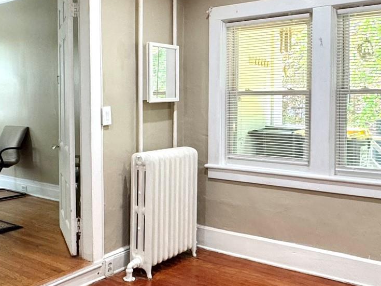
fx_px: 429
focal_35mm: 39
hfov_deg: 47.9
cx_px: 191
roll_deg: +0.1
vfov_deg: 36.6
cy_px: 111
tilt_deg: -2.3
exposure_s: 1/120
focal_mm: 2.22
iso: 250
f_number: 2.2
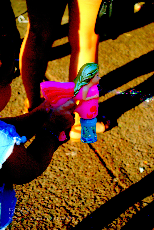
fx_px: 528
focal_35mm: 82
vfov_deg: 24.6
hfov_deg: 16.6
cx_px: 77
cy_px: 115
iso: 100
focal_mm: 55
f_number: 6.3
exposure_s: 1/160
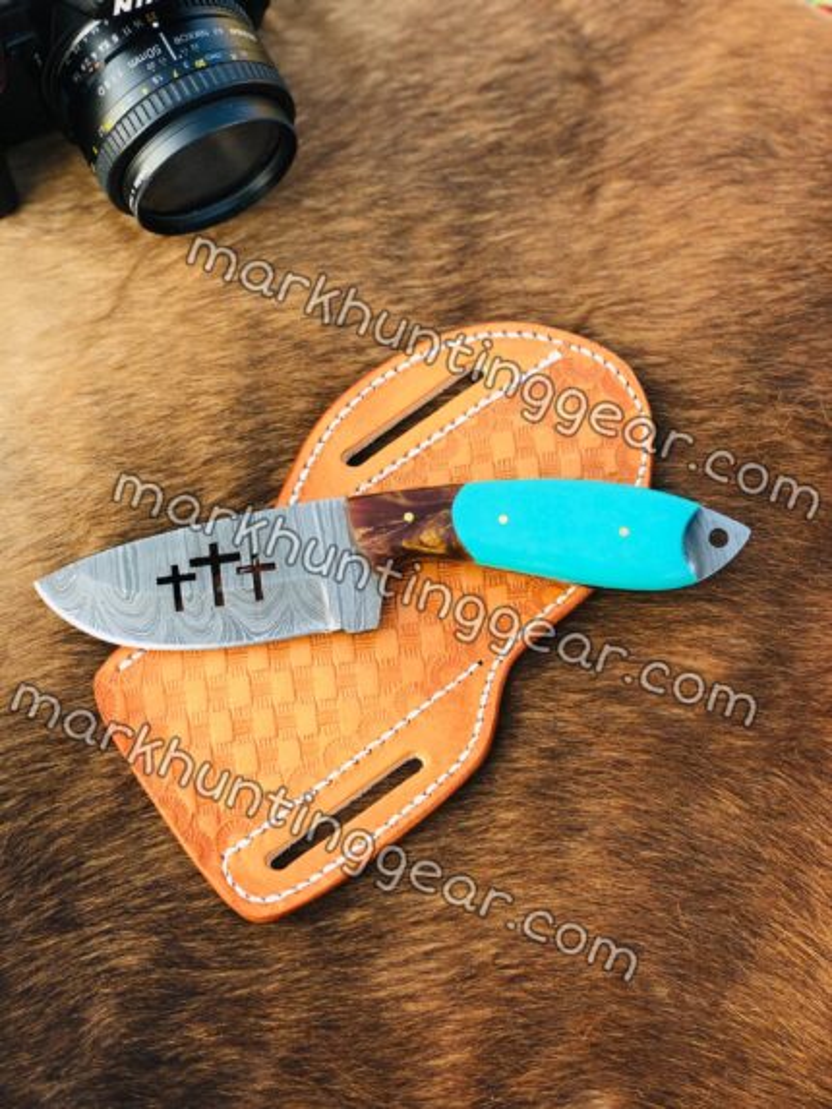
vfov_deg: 36.8
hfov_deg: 28.0
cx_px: 416
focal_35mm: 52
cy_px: 554
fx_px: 1666
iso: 25
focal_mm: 6
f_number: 2.4
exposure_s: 1/120
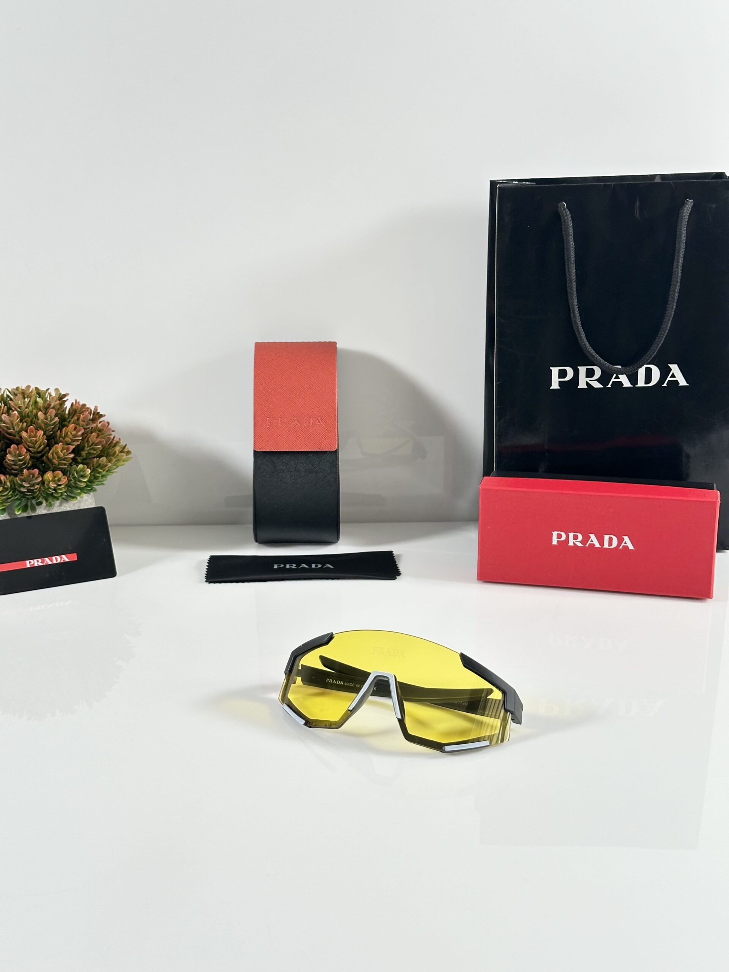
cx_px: 364
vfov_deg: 39.7
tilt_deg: -17.9
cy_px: 486
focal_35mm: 48
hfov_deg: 30.3
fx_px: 1348
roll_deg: +0.4
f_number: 1.78
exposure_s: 1/100
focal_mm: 6.86
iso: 125
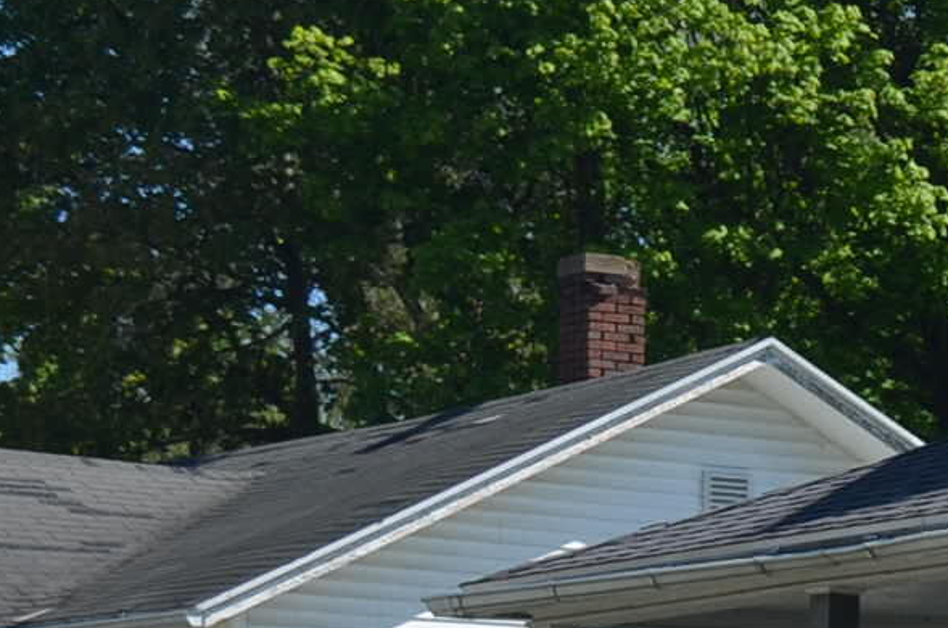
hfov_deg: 10.5
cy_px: 815
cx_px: 1848
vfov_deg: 7.4
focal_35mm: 182
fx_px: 4785
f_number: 7.1
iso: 200
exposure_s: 1/200
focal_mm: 29
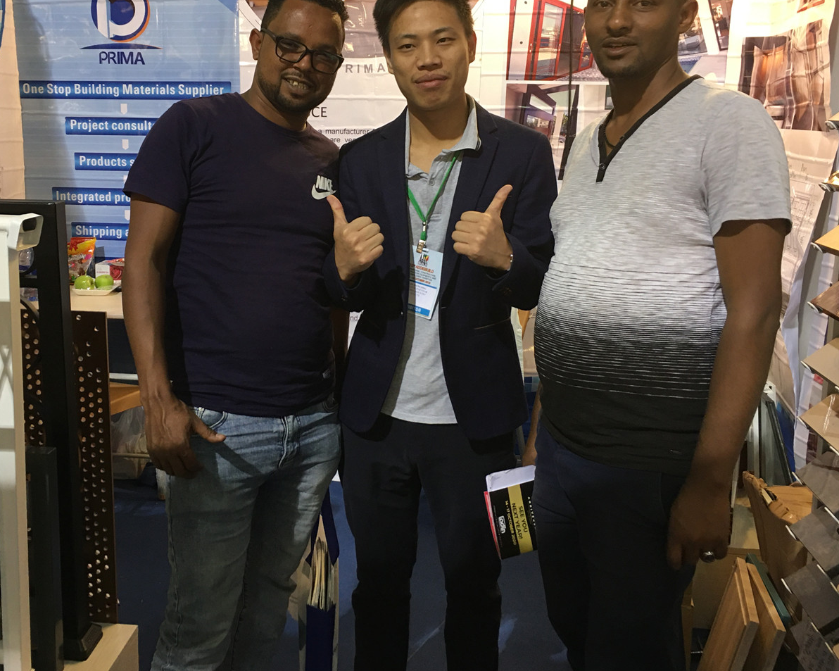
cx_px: 363
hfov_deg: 47.8
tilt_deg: -8.7
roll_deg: -1.1
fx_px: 943
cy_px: 274
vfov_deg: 39.0
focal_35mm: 38
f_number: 2.2
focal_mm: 4.15
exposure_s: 1/17
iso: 64
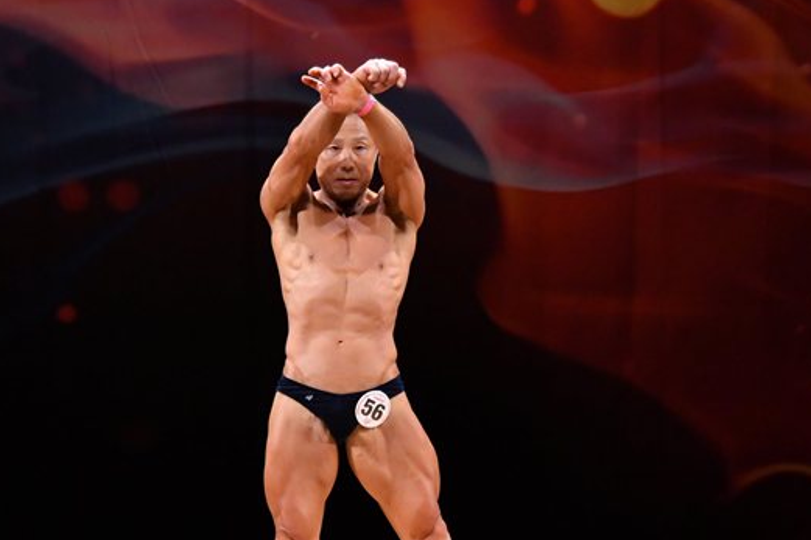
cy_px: 369
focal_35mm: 335
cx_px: 388
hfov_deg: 6.2
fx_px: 7544
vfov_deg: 4.1
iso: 4000
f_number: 5.6
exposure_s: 1/400
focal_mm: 150
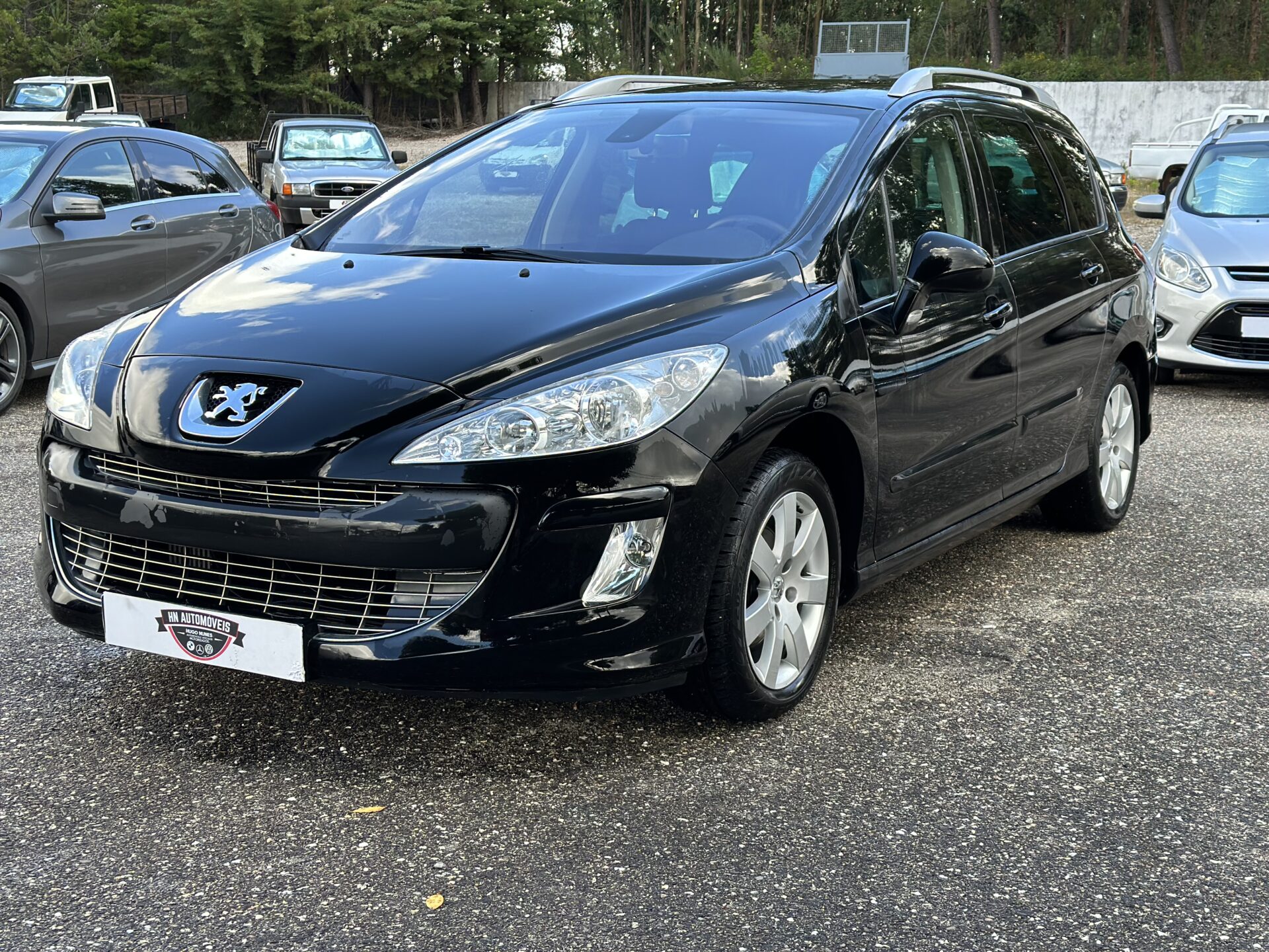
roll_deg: -1.4
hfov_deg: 39.7
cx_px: 634
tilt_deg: -8.7
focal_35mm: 48
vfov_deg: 30.3
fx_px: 1760
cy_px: 476
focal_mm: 6.86
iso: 80
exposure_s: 1/594
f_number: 1.78
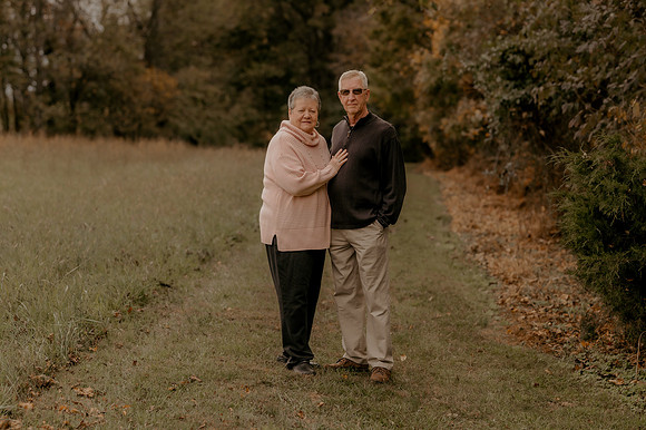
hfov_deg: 23.9
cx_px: 323
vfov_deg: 16.1
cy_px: 215
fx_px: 1524
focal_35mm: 85
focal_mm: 85
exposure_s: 1/800
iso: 125
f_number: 2.8
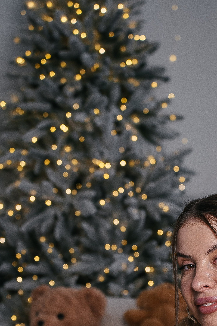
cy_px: 301
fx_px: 877
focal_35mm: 97
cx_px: 202
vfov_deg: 20.5
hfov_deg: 13.9
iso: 400
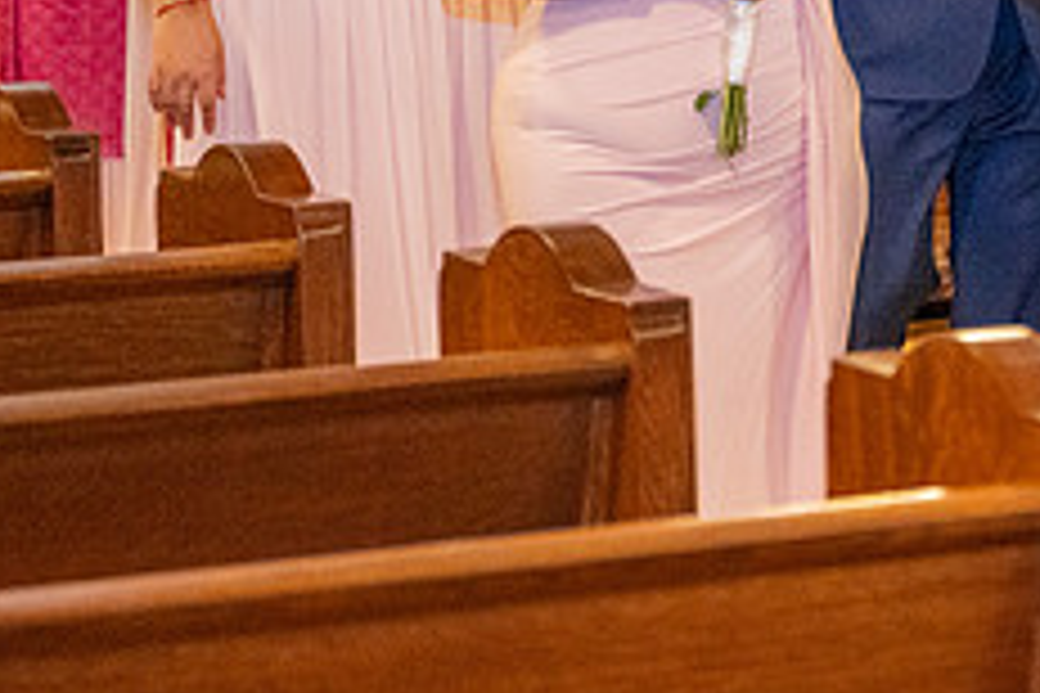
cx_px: 1171
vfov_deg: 7.7
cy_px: -119
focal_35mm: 176
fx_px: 5084
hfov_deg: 11.5
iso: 2000
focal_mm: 70
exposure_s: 1/200
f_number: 3.5
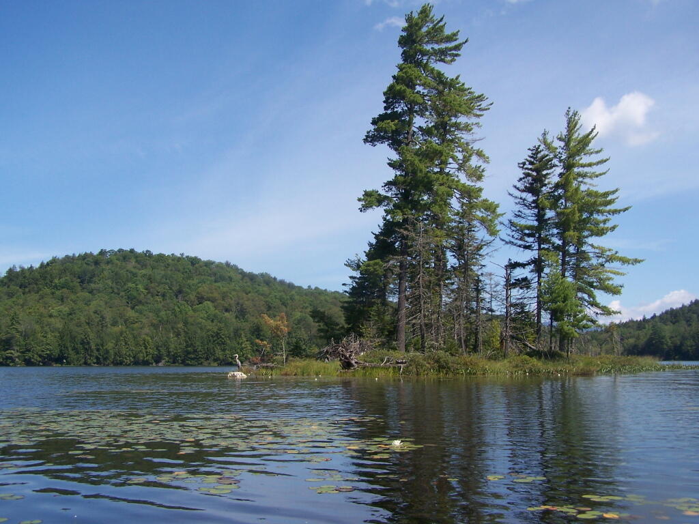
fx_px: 767
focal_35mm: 38
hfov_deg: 49.0
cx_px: 350
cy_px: 262
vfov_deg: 37.7
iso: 100
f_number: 4
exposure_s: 1/1000
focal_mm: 6.3
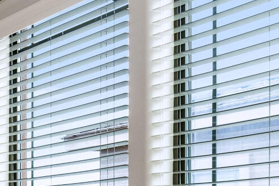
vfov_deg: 14.0
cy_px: 278
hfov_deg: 13.9
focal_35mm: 92
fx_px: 713
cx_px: -423
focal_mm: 15
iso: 500
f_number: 7.1
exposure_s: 1/100
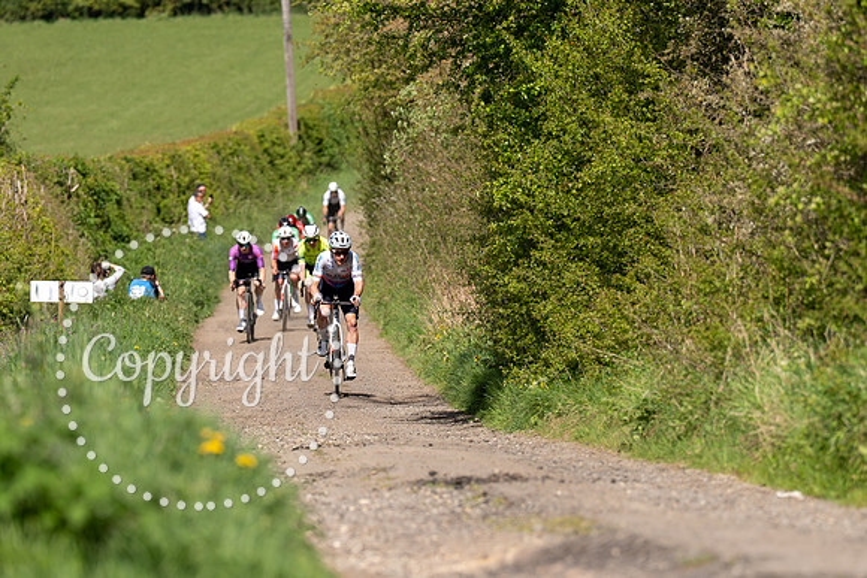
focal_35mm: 268
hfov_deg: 7.7
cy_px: 280
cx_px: 383
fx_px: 6458
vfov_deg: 5.1
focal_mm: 200
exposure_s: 1/1000
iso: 100
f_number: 4
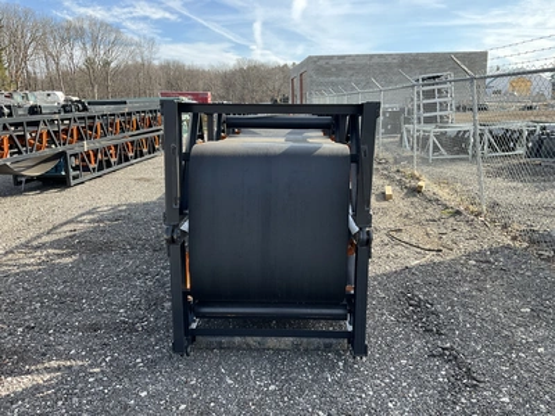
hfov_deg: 61.7
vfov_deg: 48.2
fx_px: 465
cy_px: 208
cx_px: 278
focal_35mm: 29
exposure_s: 1/486
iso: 25
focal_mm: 3
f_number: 1.8
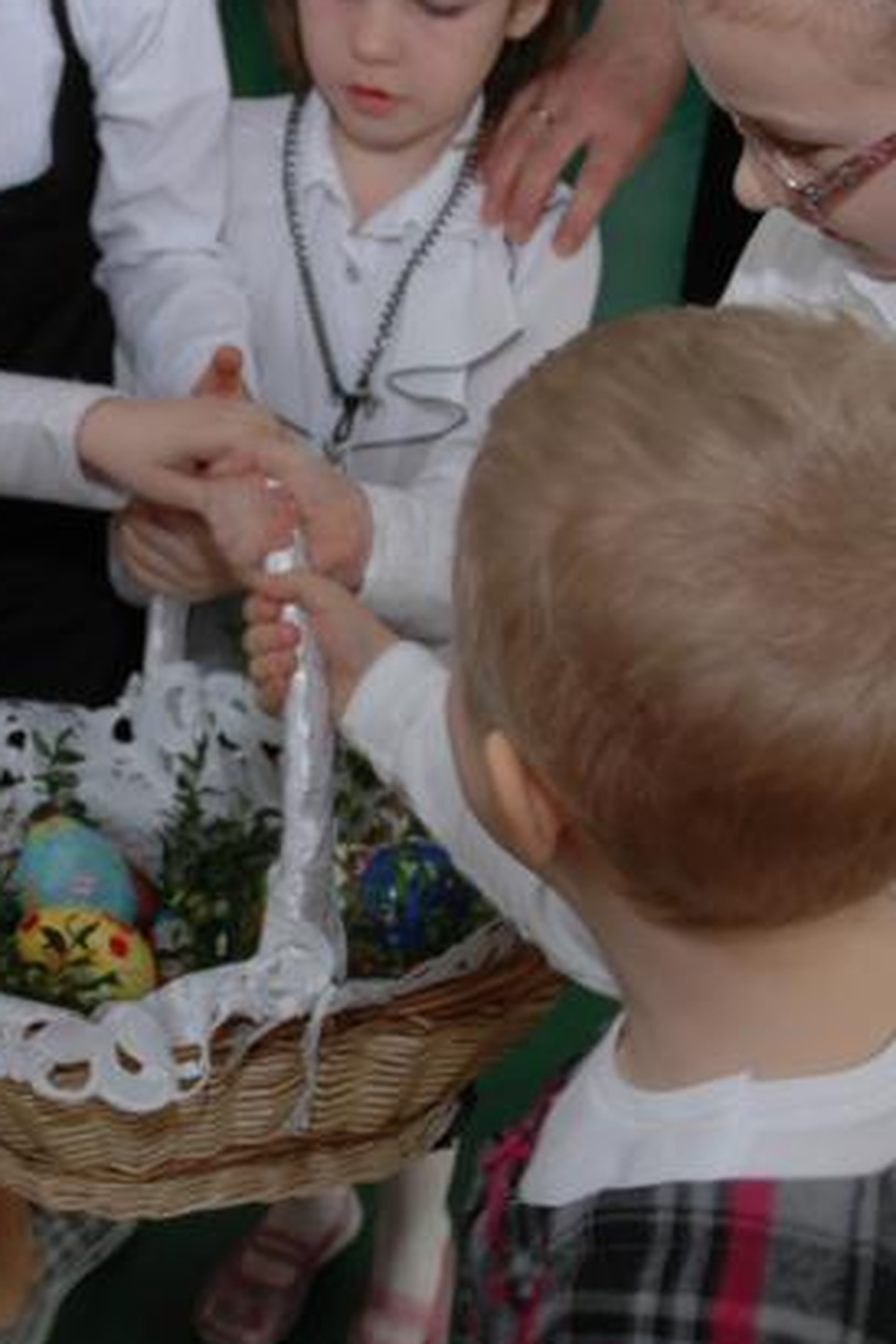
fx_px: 2613
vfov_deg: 28.8
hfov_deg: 19.1
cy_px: 589
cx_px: 59
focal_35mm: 70
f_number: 4
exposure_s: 1/60
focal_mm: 24
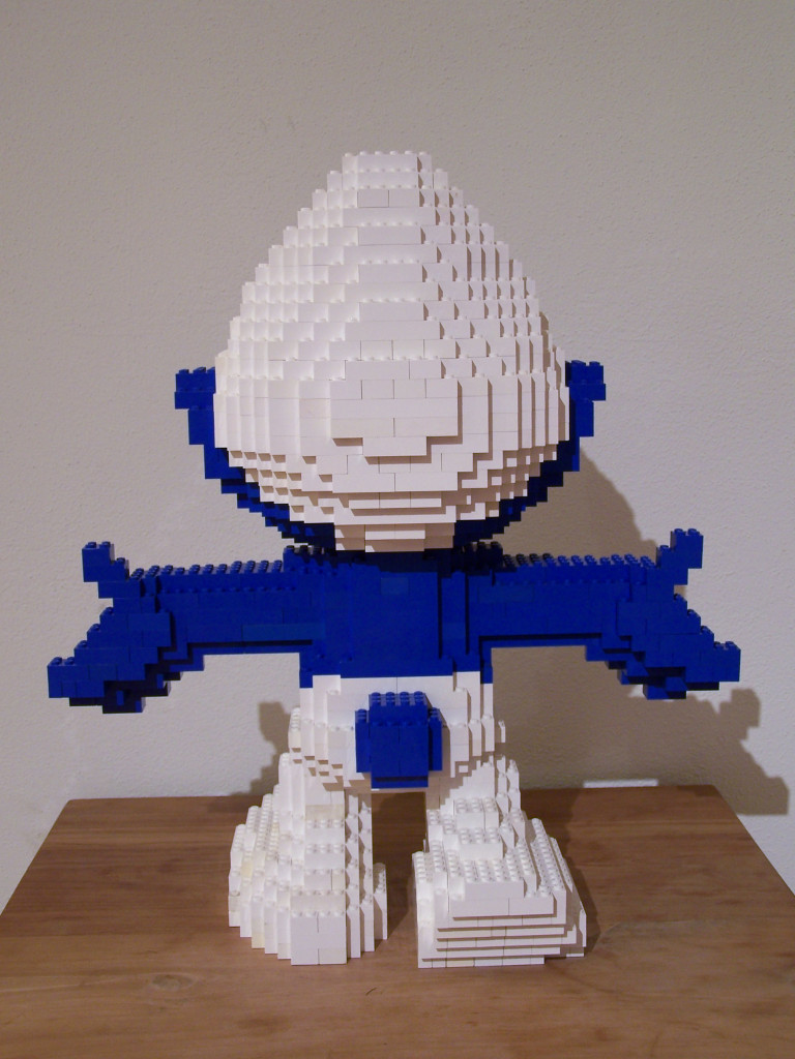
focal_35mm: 48
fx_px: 1470
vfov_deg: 39.7
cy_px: 530
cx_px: 398
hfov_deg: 30.3
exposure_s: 1/2
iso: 80
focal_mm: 8
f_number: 3
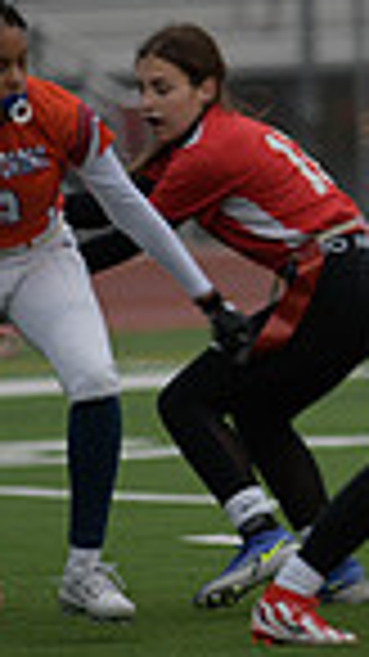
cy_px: 250
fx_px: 13061
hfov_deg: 1.6
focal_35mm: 750
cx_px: 396
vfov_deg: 2.9
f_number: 2.8
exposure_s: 1/200
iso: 72
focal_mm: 180
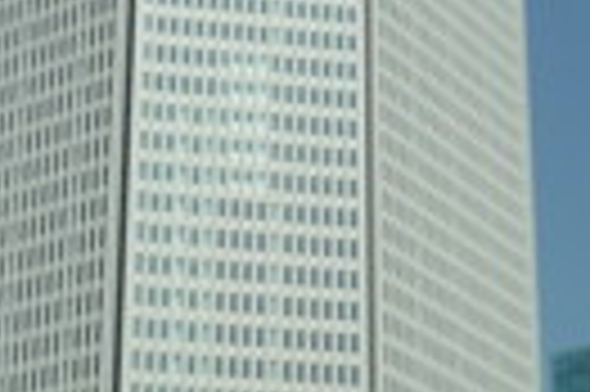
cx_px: 270
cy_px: 257
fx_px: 1931
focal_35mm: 118
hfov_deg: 17.4
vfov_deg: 11.6
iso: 100
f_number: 8
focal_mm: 5.5
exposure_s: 1/250
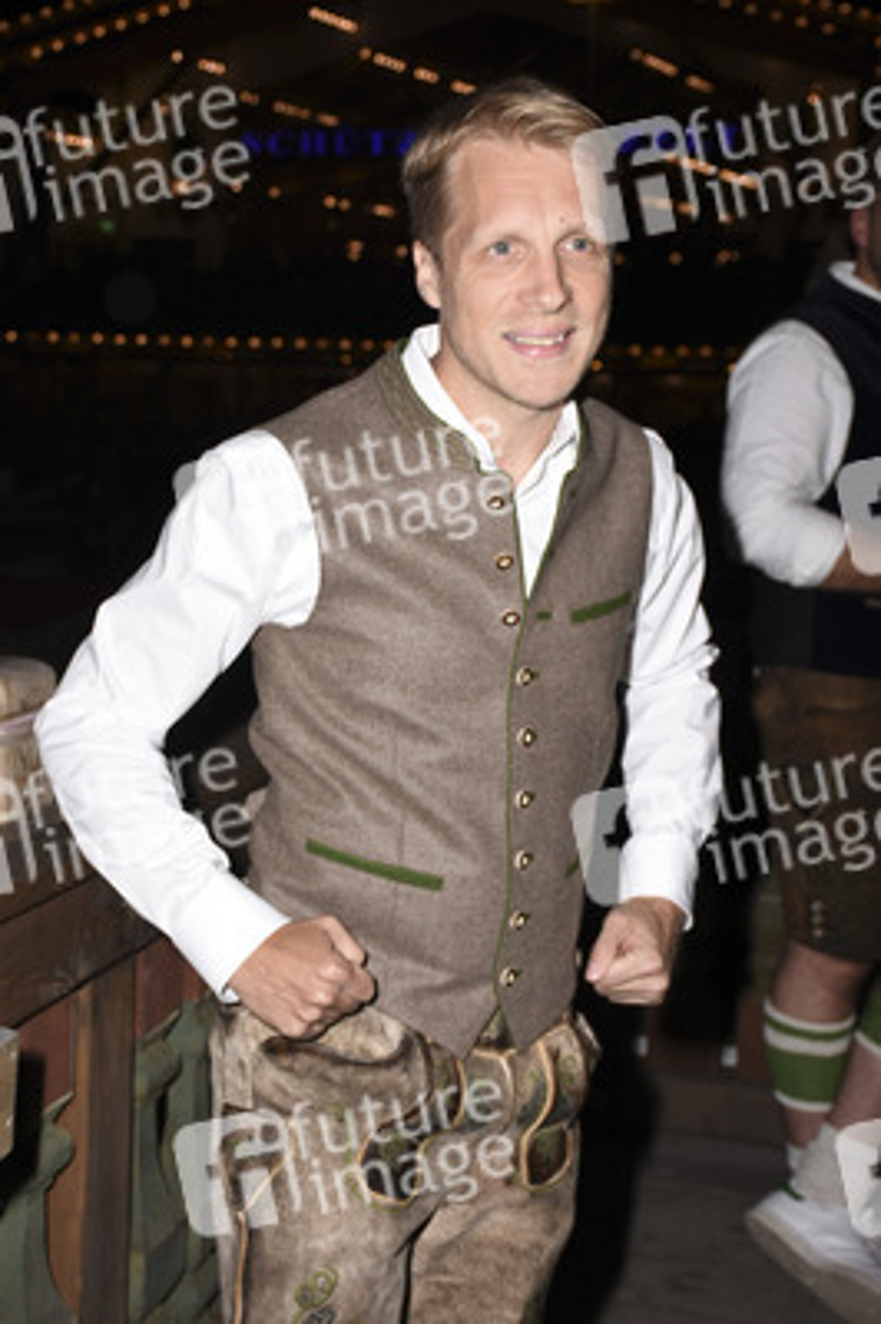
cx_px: 440
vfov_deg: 33.4
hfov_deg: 22.6
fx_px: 2206
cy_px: 662
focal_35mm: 60
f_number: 6.3
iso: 100
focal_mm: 40
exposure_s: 1/160
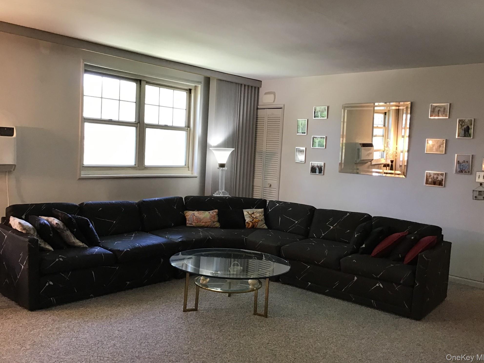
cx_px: 246
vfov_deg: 44.2
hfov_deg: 56.8
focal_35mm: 32
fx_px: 447
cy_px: 176
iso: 80
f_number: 2.4
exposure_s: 1/30
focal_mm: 3.3
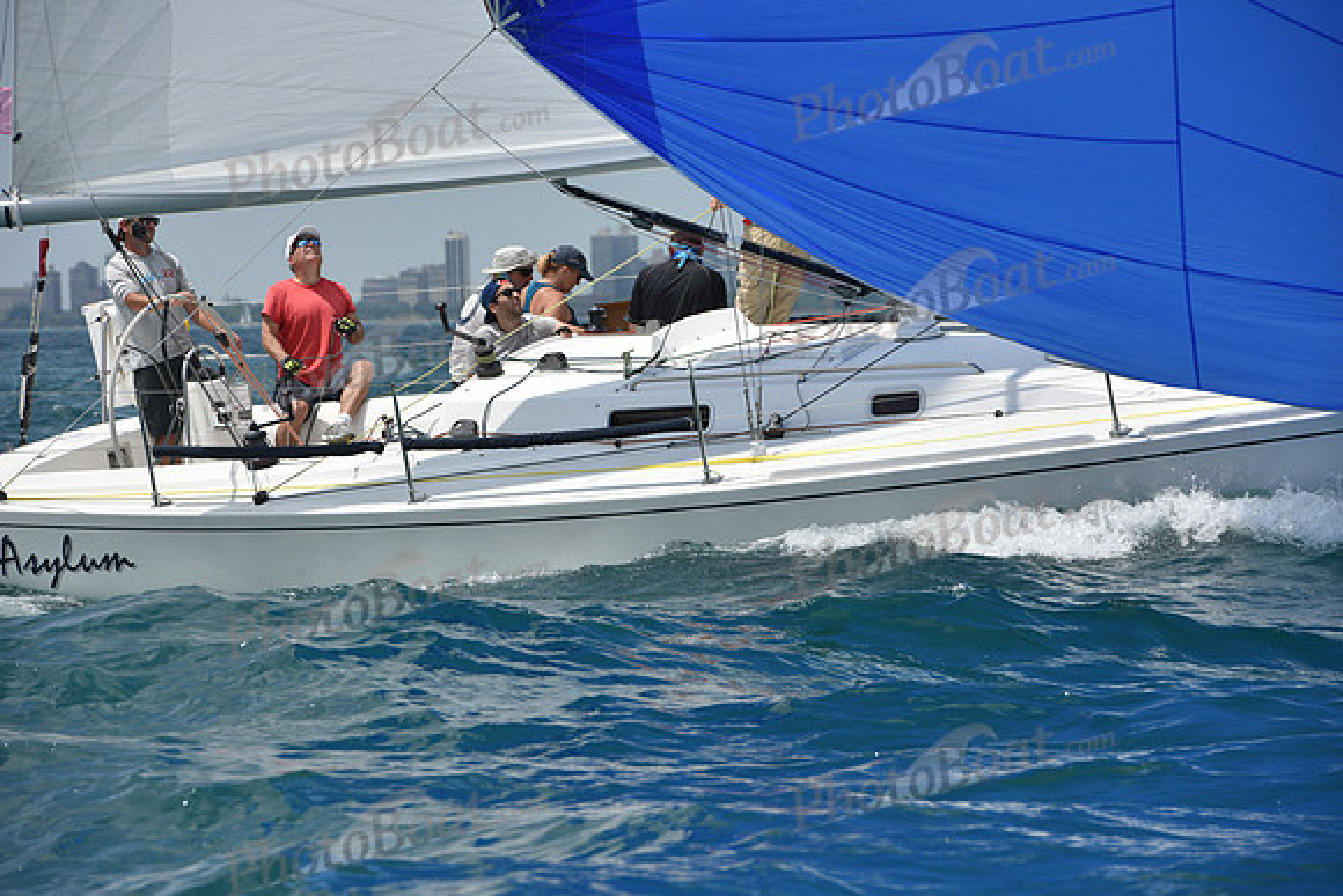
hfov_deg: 10.3
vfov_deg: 6.9
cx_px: 672
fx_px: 7463
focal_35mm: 200
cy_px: 448
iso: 250
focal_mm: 200
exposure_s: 1/1250
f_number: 10
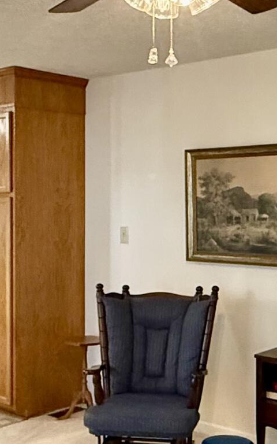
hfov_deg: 22.2
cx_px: 197
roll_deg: -0.4
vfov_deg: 35.1
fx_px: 701
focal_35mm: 58
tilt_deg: +0.8
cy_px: 220
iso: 400
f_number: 2.2
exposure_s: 1/60
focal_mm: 2.22
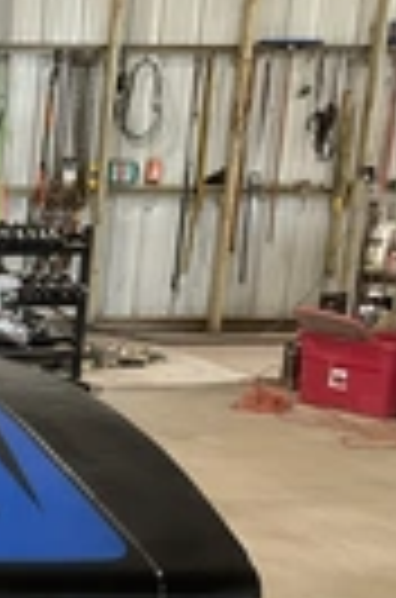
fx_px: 1509
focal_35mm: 91
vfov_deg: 21.7
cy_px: 585
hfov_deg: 12.9
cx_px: -405
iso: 80
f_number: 1.8
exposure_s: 1/60
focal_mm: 3
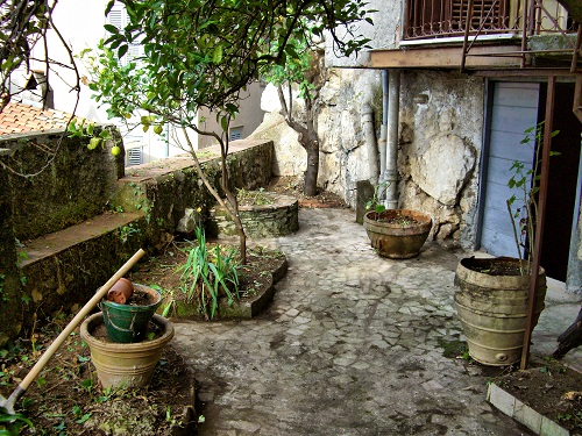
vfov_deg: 37.7
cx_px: 291
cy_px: 218
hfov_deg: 49.0
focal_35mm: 38
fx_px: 639
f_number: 2.8
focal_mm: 7.9
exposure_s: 1/320
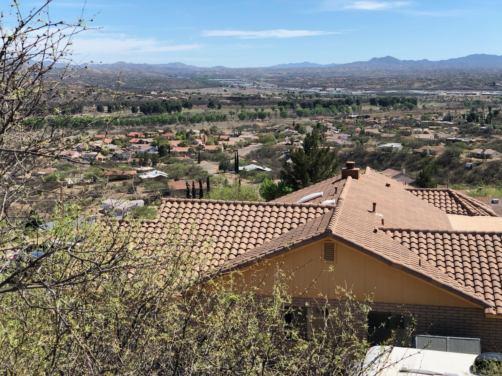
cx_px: 251
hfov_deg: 36.8
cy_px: 188
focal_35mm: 52
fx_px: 754
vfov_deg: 28.0
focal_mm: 6
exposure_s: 1/813
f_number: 2.4
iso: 16
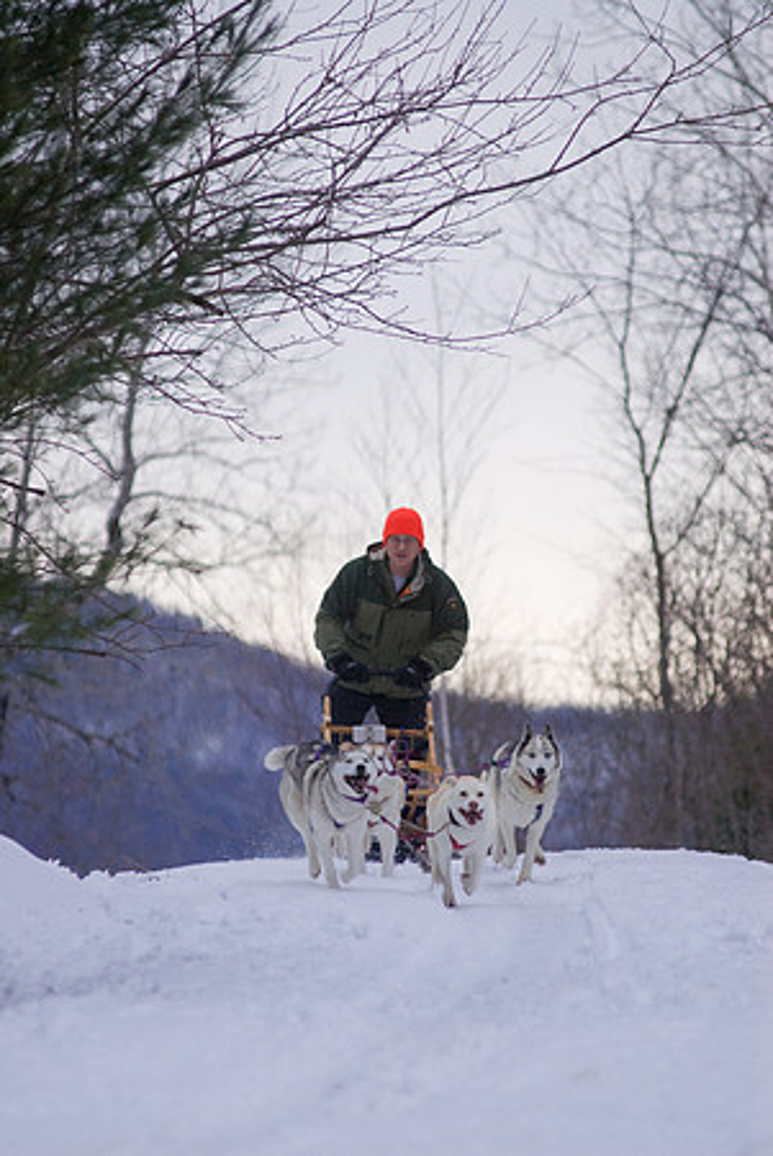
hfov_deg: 4.6
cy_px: 578
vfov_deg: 6.9
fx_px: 9640
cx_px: 386
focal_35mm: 300
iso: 500
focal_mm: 200
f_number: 3.5
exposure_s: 1/200
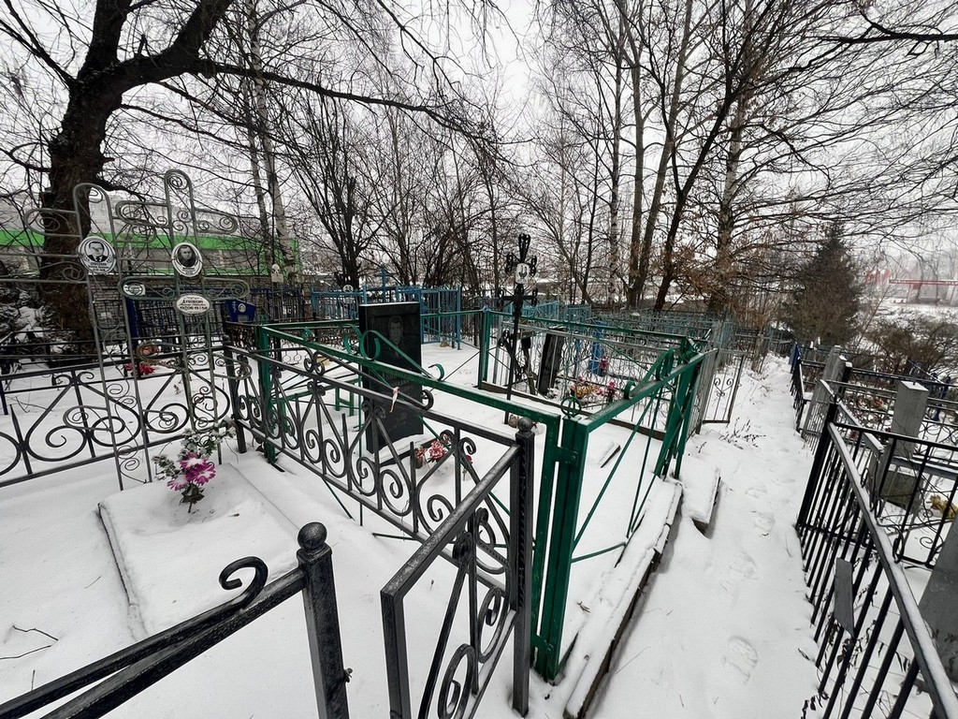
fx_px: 360
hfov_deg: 106.2
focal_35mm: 13
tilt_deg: -9.5
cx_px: 479
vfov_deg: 89.9
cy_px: 360
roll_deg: -0.2
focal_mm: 1.57
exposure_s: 1/109
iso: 32
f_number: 1.8
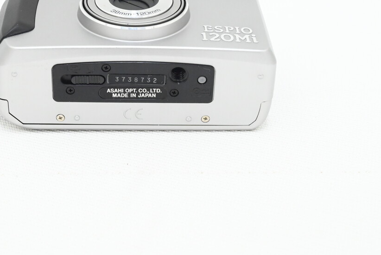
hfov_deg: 27.6
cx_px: 133
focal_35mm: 73
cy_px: 70
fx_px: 773
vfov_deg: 18.6
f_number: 16
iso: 7200
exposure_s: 1/50
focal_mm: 50
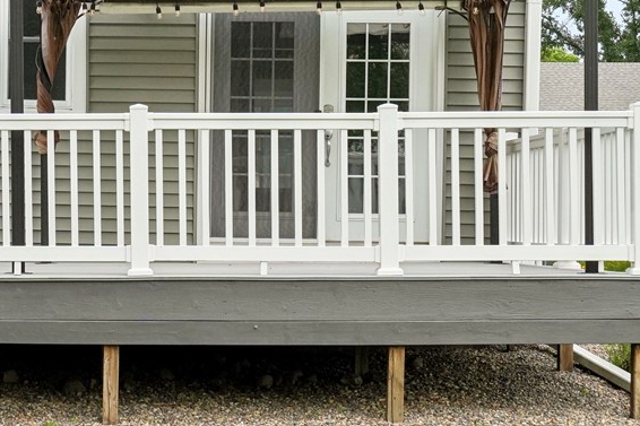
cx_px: 75
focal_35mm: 90
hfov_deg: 22.1
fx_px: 1599
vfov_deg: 14.6
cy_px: -124
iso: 400
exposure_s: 1/800
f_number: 8
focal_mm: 30
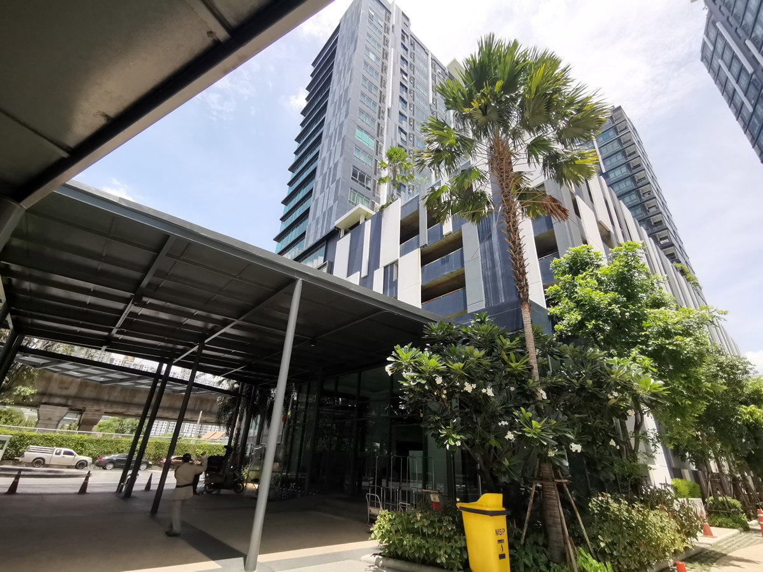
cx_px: 382
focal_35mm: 16
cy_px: 286
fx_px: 353
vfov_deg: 78.1
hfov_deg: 94.5
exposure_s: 1/1105
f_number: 2.2
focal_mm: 2.35
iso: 50
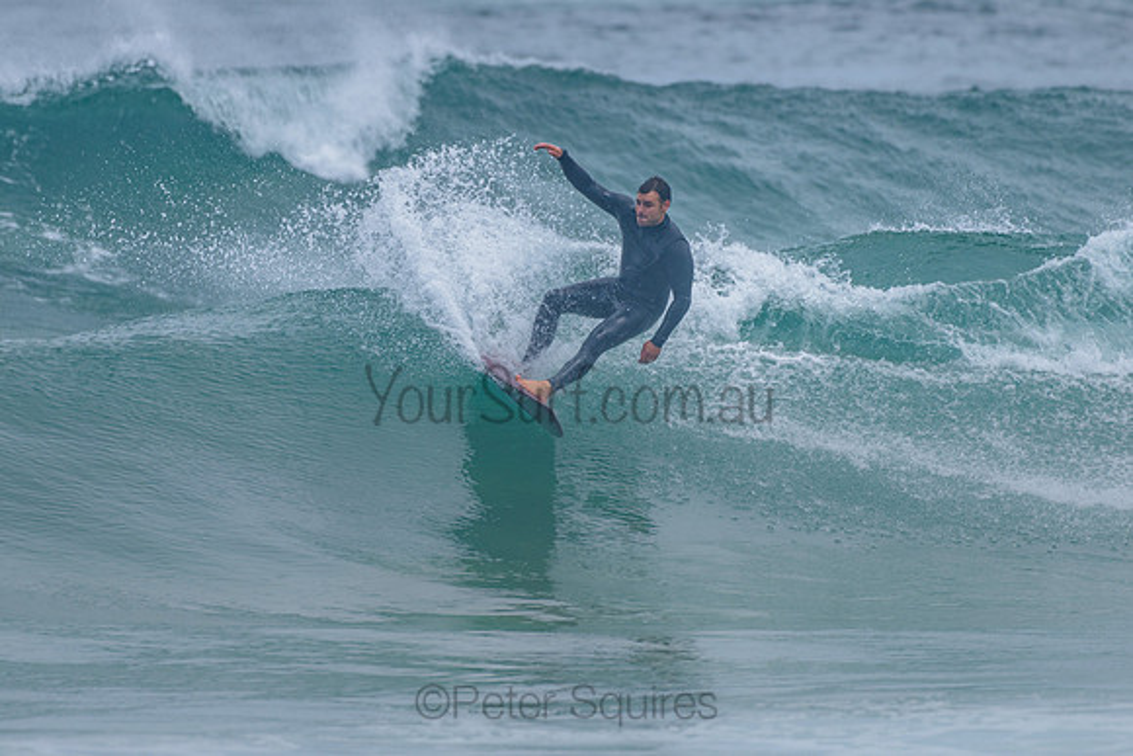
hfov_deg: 3.4
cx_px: 466
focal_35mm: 613
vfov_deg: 2.2
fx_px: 19287
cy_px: 293
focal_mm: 500
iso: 400
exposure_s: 1/2000
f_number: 5.6
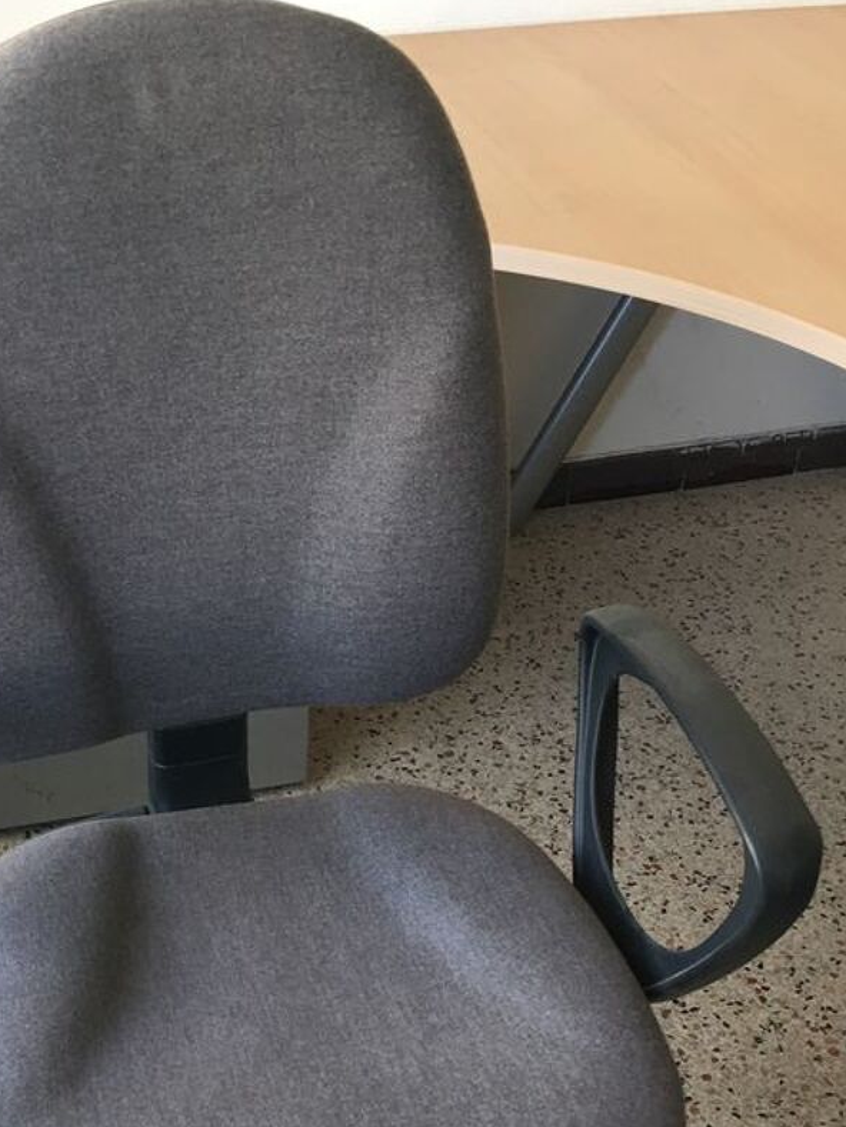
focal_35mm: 49
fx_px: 1596
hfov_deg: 29.5
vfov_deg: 37.9
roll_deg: -1.2
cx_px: 283
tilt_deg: -43.6
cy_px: 849
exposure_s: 1/17
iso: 40
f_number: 2.2
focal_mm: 4.15
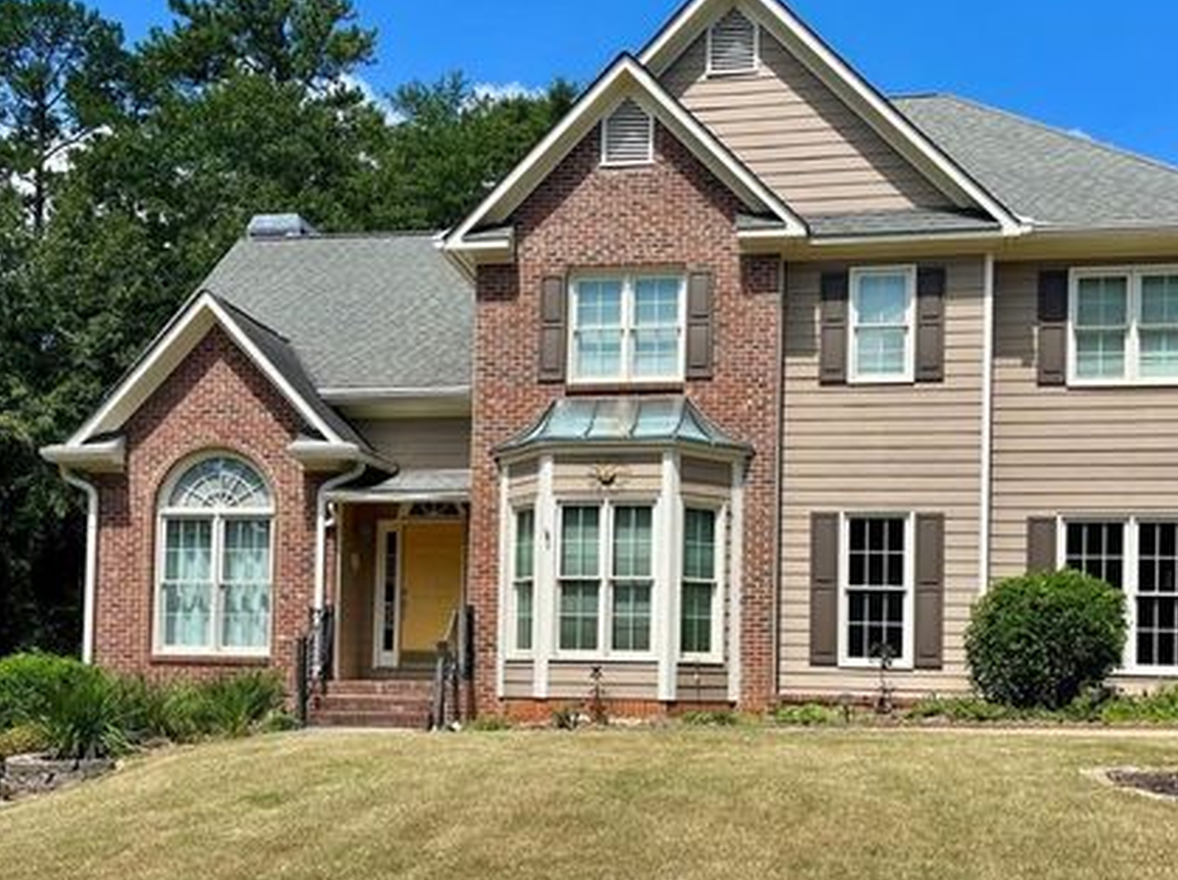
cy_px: 381
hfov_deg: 58.2
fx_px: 1053
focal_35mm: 31
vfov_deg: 45.2
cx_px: 669
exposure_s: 1/3623
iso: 50
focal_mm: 5.1
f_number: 1.6
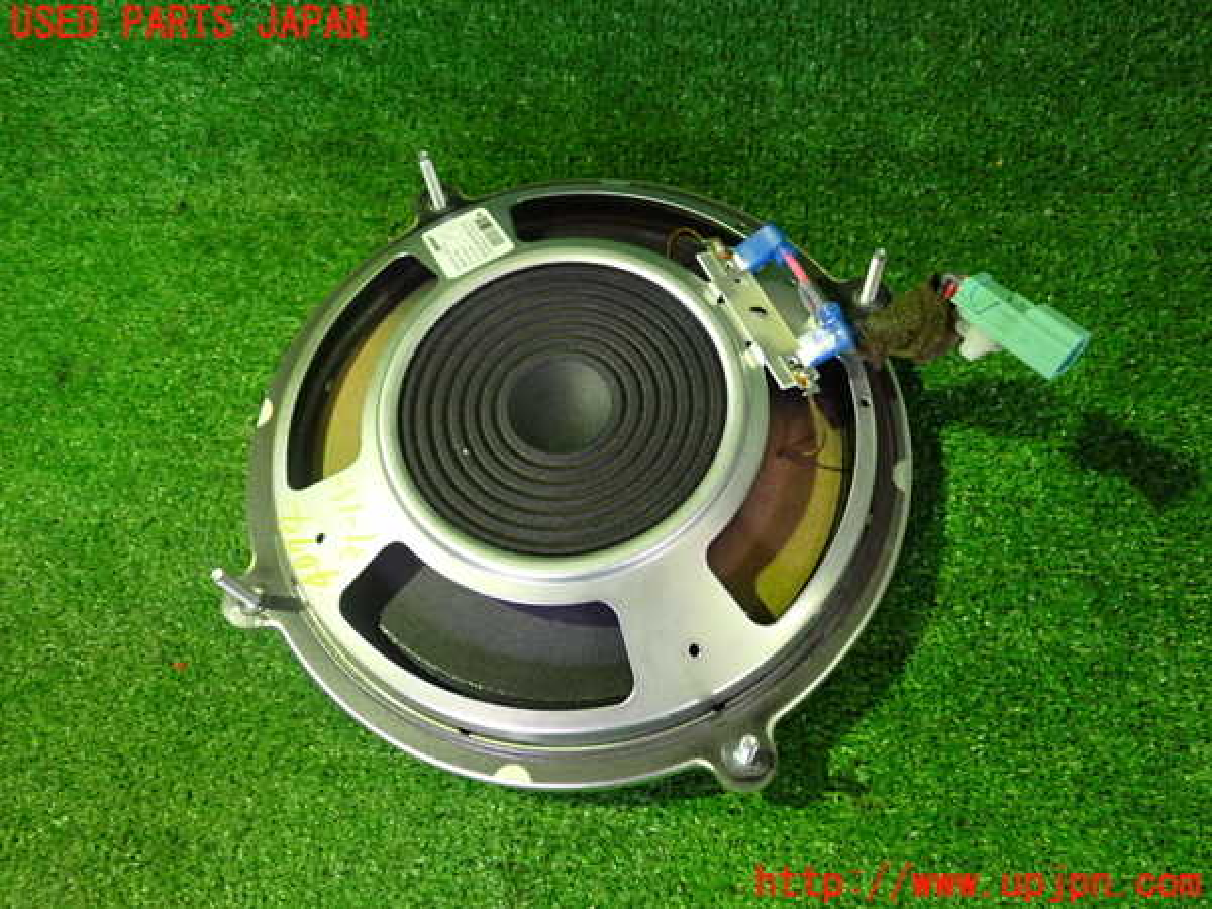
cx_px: 606
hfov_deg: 60.0
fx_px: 1050
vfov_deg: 46.8
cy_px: 454
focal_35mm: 30
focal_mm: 5.4
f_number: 2.3
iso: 800
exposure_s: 1/25
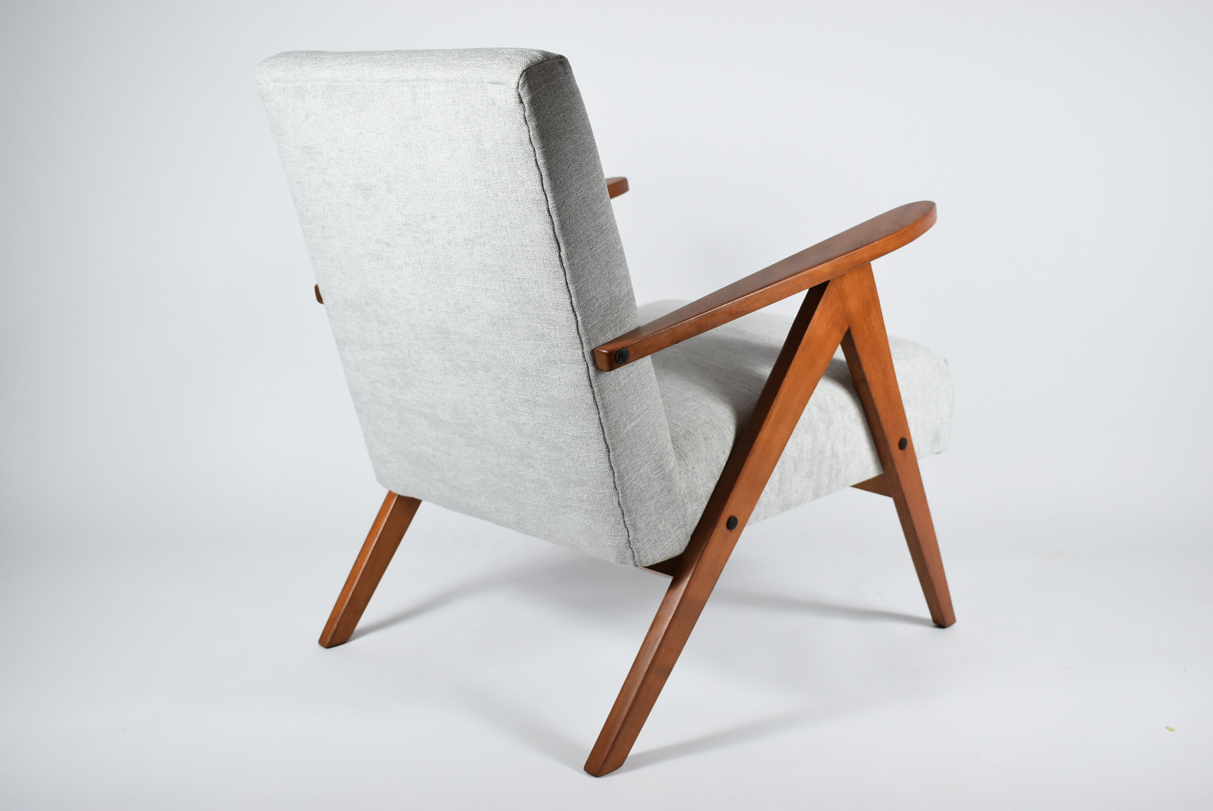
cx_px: 606
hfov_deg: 44.9
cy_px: 406
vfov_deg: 30.9
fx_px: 1467
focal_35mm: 44
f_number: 5
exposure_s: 1/125
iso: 800
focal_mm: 29
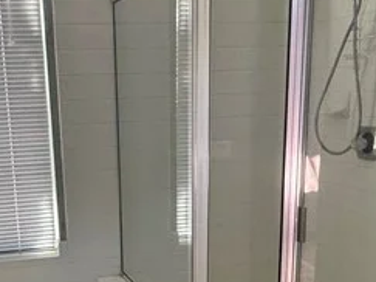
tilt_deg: -16.4
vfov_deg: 23.8
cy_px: 280
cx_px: 130
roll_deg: +2.5
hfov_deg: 32.5
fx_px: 641
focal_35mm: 59
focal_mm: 2.22
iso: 320
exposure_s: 1/91
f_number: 2.2
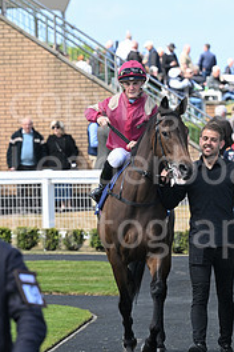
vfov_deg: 6.0
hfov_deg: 4.0
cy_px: 176
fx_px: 3324
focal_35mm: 341
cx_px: 158
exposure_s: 1/640
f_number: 6.3
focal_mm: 200
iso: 400
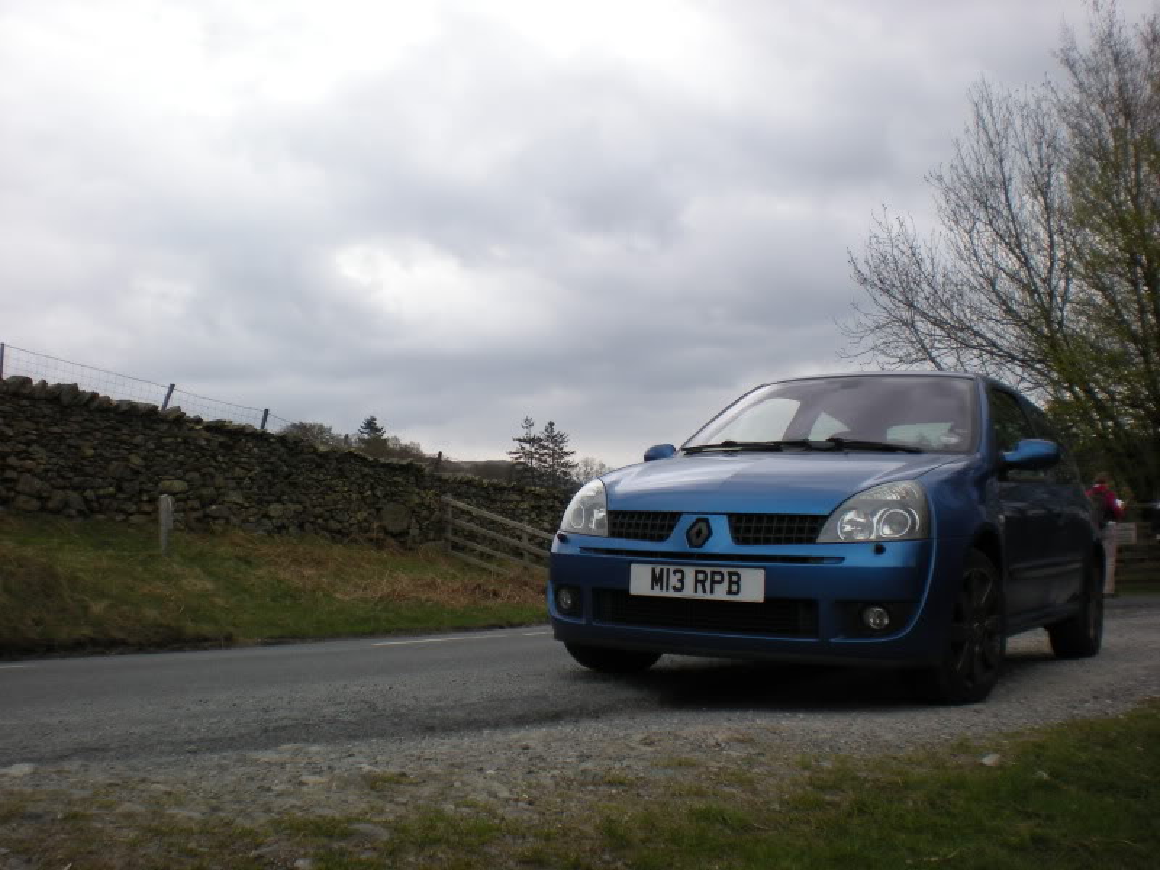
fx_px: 1273
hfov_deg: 49.0
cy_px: 435
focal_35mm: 38
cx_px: 580
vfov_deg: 37.7
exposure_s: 1/336
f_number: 4.6
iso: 64
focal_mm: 6.3
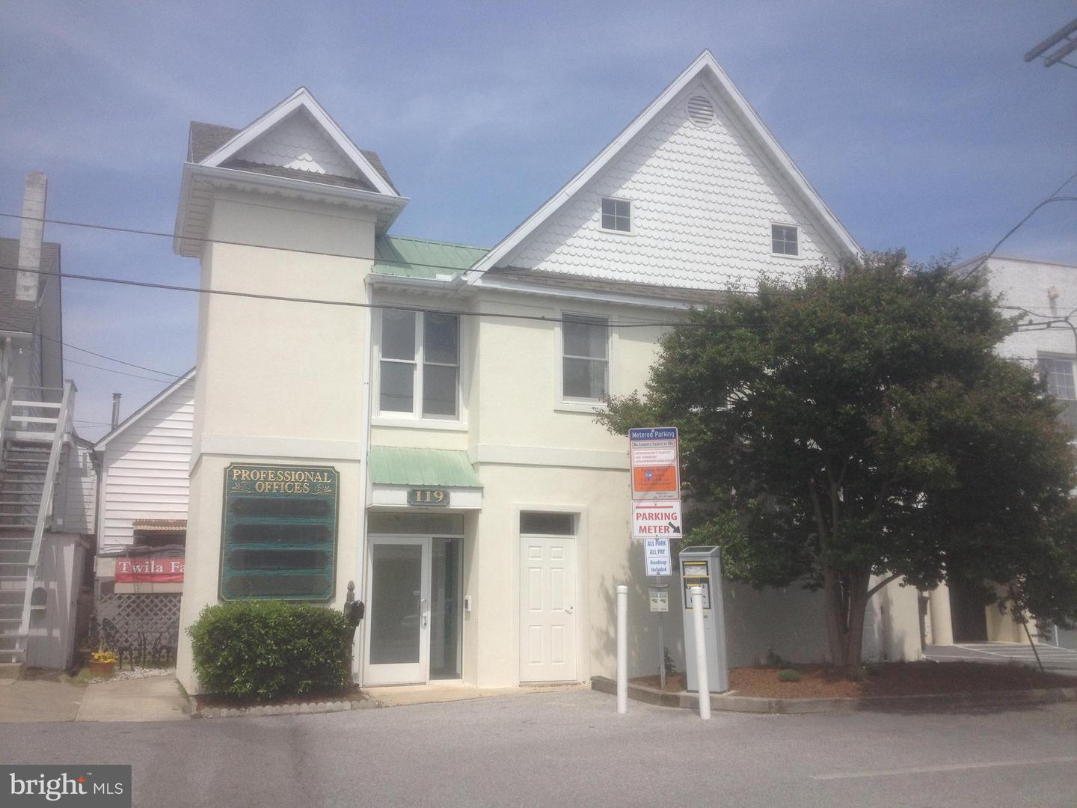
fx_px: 1089
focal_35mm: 35
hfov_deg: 52.6
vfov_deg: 40.7
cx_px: 538
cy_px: 404
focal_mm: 4.28
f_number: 2.4
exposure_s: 1/2513
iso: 50
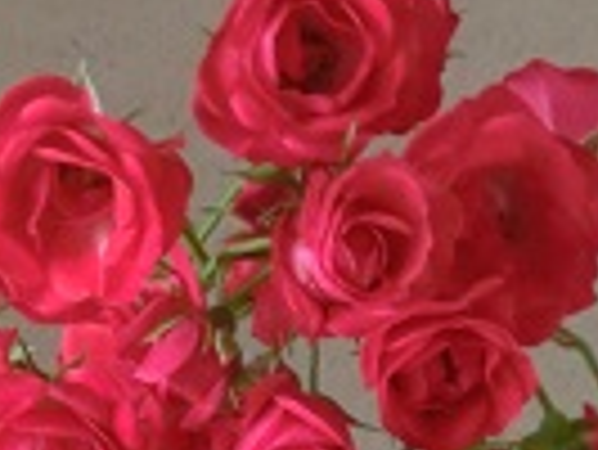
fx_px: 2282
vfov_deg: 10.6
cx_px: 169
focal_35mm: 132
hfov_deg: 14.9
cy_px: 788
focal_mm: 6.5
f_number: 4.1
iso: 800
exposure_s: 1/30
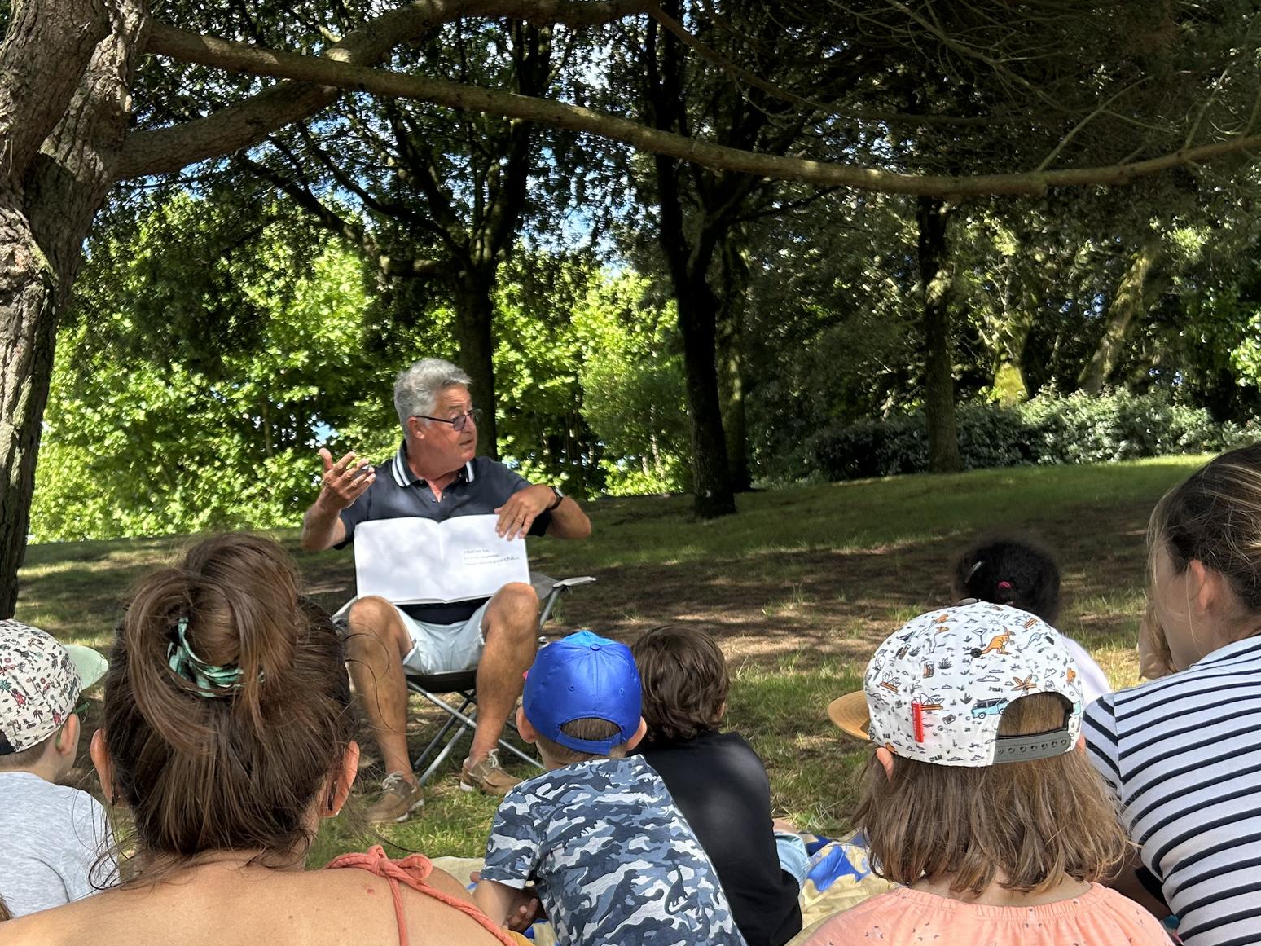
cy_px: 677
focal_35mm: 43
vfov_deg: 33.1
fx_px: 1566
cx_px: 481
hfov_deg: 43.5
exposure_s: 1/1377
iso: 50
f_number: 1.5
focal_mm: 5.7
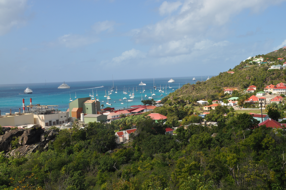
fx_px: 381
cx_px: 143
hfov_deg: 41.2
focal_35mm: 48
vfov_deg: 28.0
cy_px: 95
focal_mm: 32
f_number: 14
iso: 200
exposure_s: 1/200
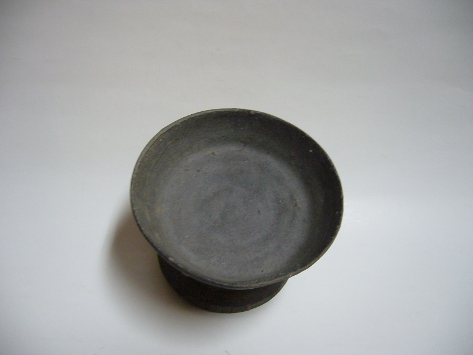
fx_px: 478
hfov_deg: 52.6
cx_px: 236
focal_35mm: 35
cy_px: 178
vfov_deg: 40.7
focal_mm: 5.8
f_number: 2.8
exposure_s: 1/10
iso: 200
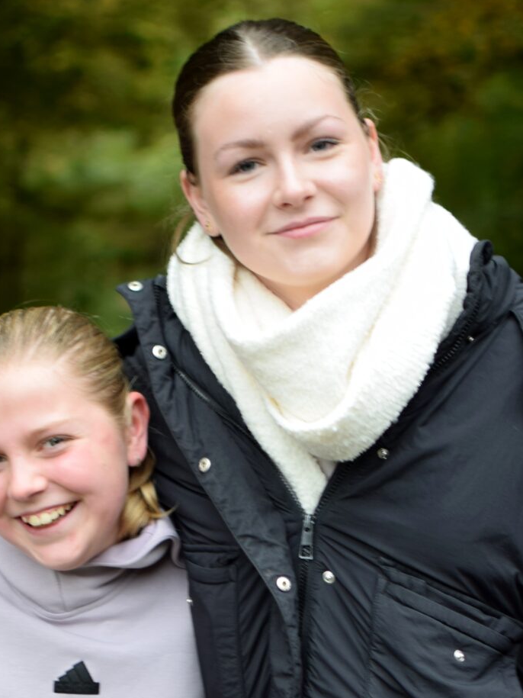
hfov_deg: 12.4
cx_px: 162
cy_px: 514
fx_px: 2401
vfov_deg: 16.5
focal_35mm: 119
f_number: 1.8
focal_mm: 35
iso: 100
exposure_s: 1/160
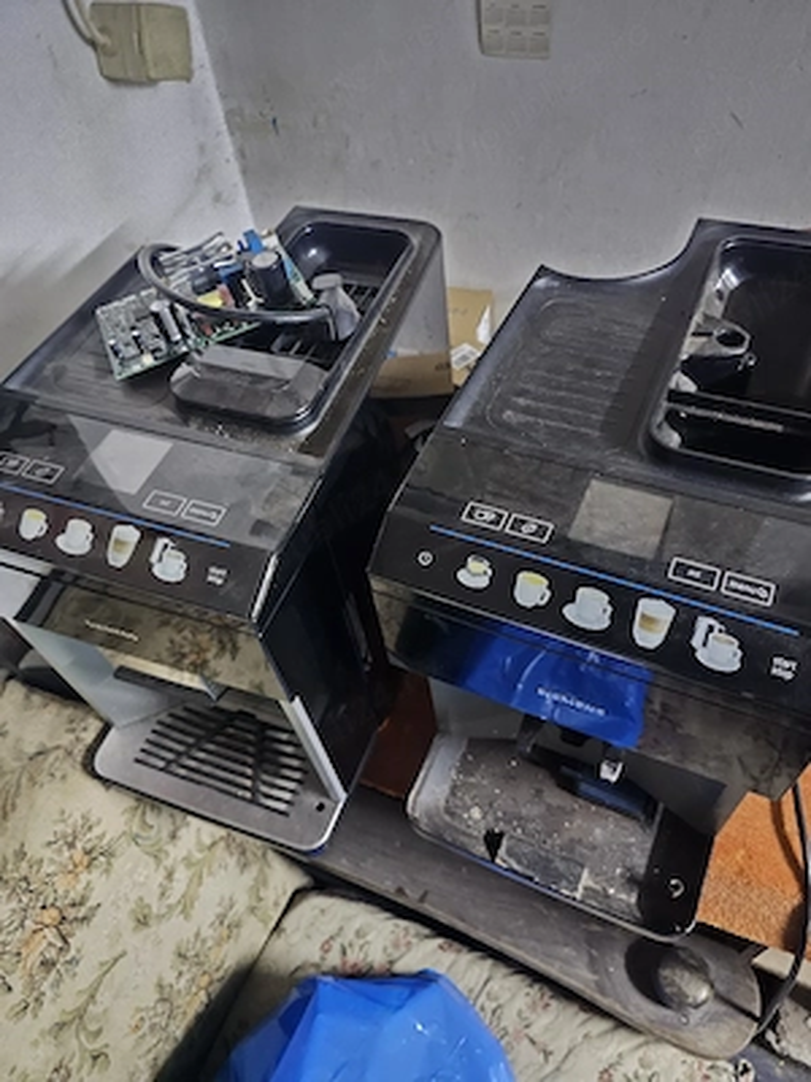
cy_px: 541
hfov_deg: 58.9
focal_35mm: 23
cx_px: 406
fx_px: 718
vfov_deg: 73.9
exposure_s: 1/16.7
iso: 1250
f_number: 1.7
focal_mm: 6.3
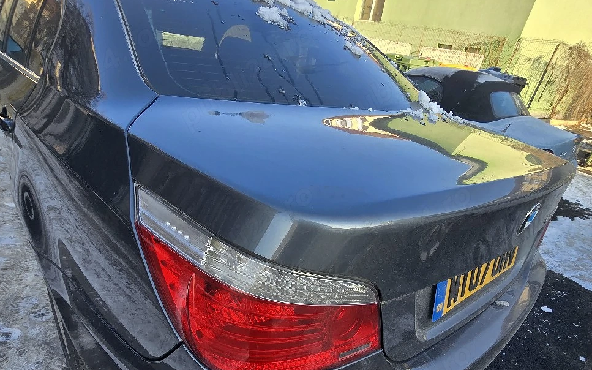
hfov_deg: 88.0
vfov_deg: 60.0
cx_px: 287
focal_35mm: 19
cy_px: 261
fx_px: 306
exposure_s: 1/625
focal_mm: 2.2
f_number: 2.2
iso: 50
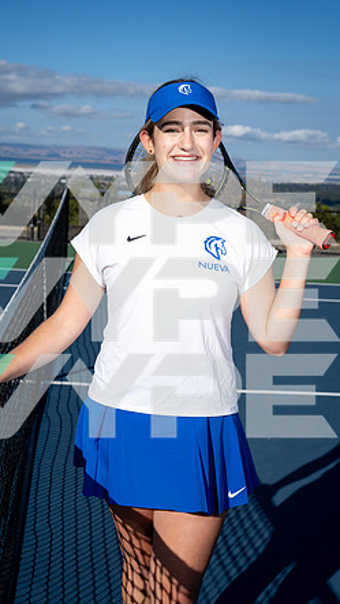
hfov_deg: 24.9
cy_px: 301
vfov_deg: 42.9
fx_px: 768
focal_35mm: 48
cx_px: 138
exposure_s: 1/640
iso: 100
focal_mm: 45
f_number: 5.6
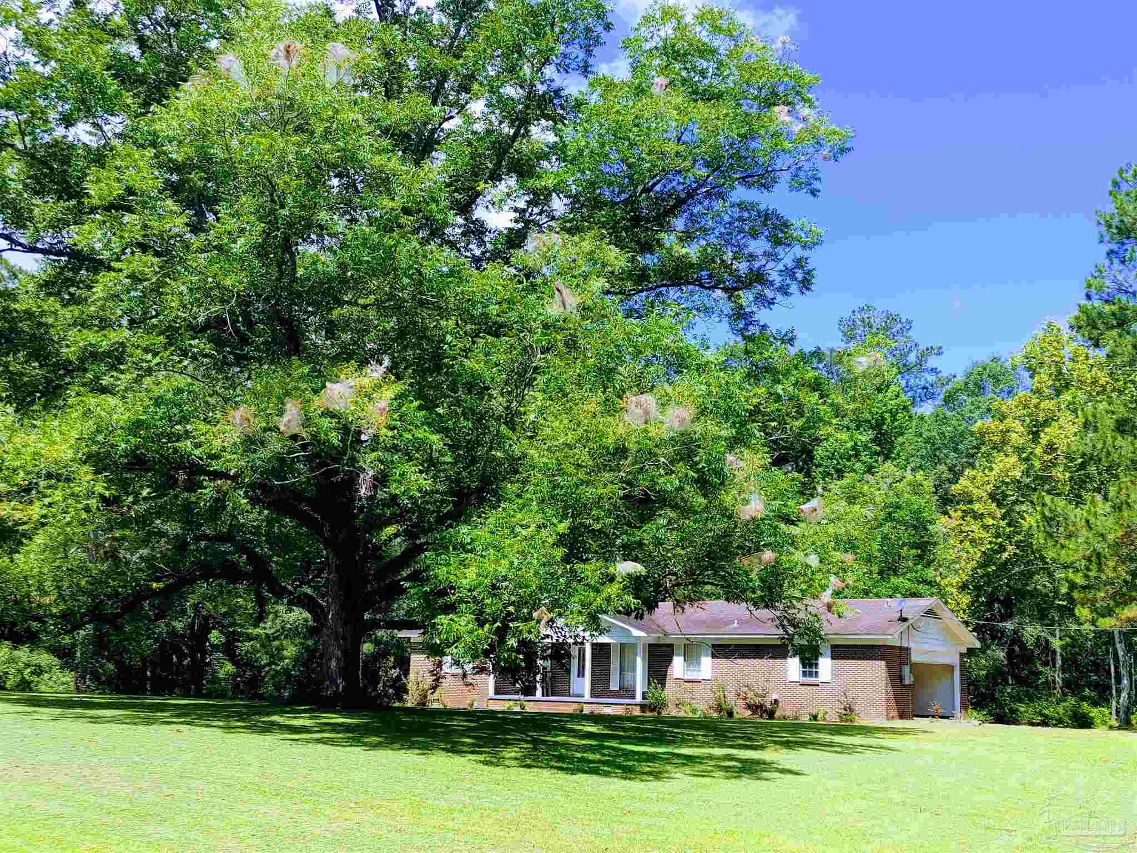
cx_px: 568
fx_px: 1281
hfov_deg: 47.9
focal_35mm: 39
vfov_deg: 36.8
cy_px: 426
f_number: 1.8
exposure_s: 1/1266
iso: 50
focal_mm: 5.58
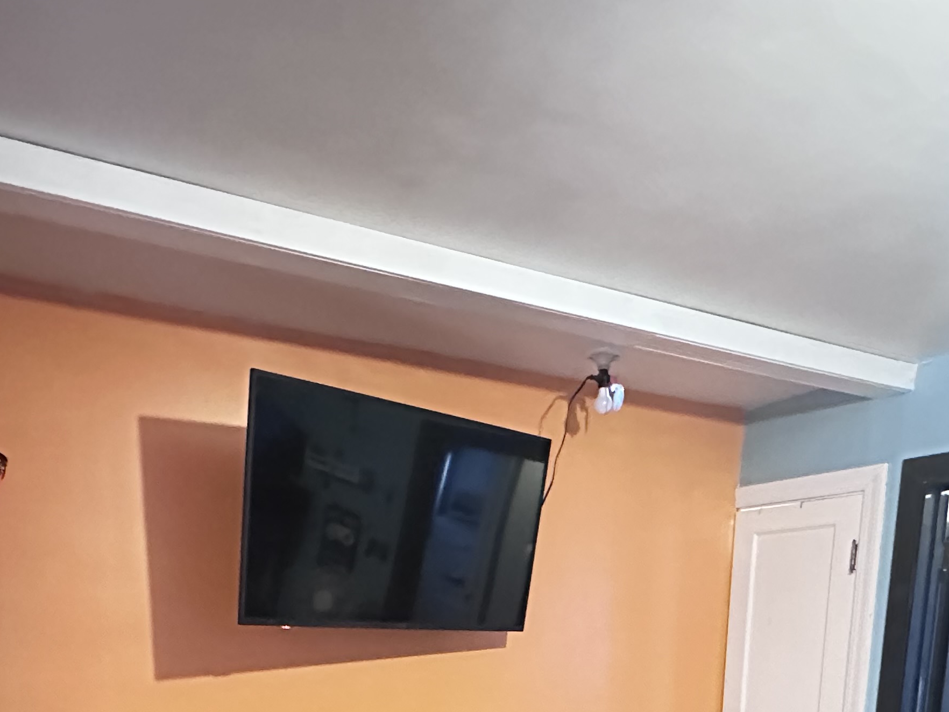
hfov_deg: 56.8
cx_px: 462
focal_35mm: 32
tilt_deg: -11.1
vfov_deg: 36.5
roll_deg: -0.9
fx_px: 877
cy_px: 804
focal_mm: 2.22
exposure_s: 1/24
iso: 2500
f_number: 2.2
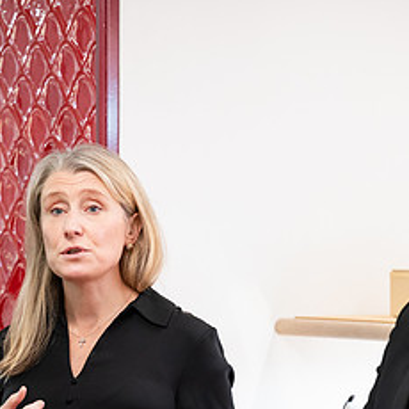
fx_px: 4064
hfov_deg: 5.8
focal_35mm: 304
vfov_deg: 5.8
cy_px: 331
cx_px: 199
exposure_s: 1/160
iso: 1250
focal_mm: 140
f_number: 3.2
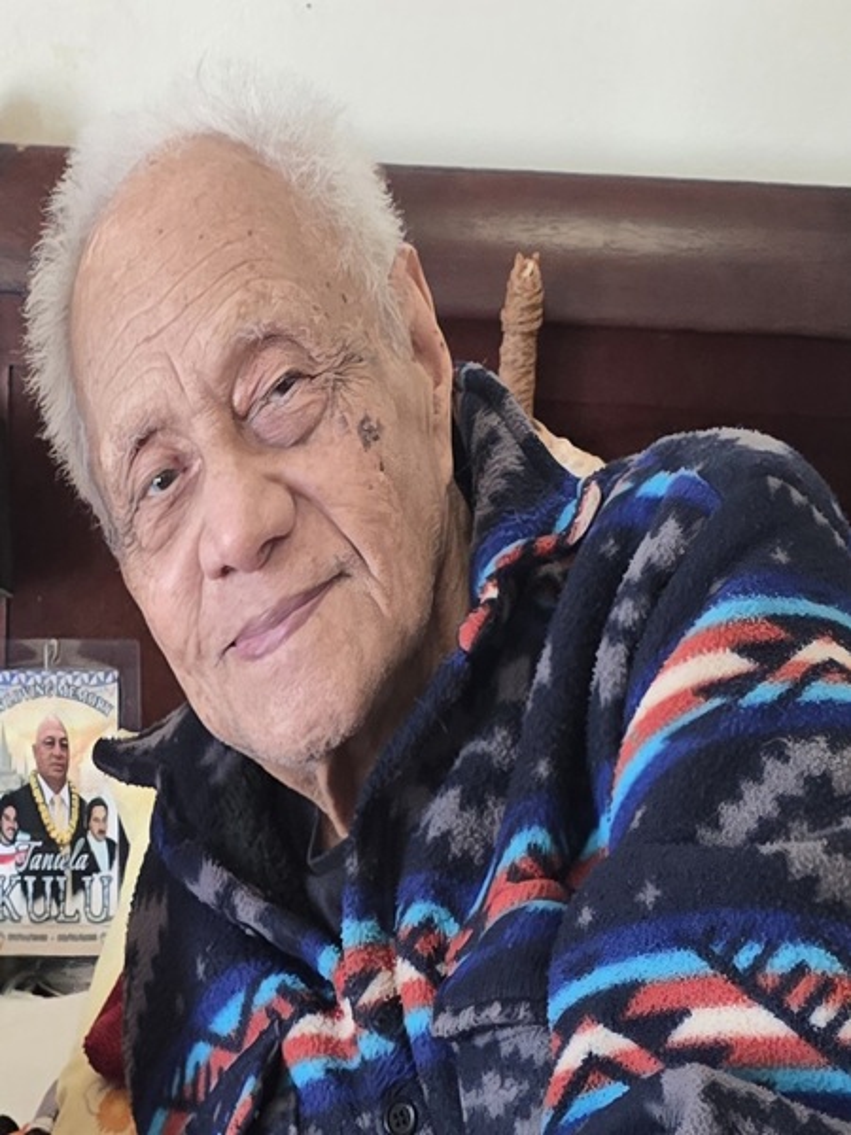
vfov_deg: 73.9
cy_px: 568
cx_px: 426
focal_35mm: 23
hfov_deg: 58.9
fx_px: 754
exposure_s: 1/120
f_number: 1.7
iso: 640
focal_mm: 6.3
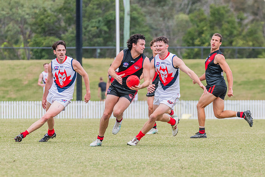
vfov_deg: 3.4
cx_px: 160
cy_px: 100
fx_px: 2993
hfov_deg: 5.1
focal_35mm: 407
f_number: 7.1
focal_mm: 290
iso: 800
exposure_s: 1/1250
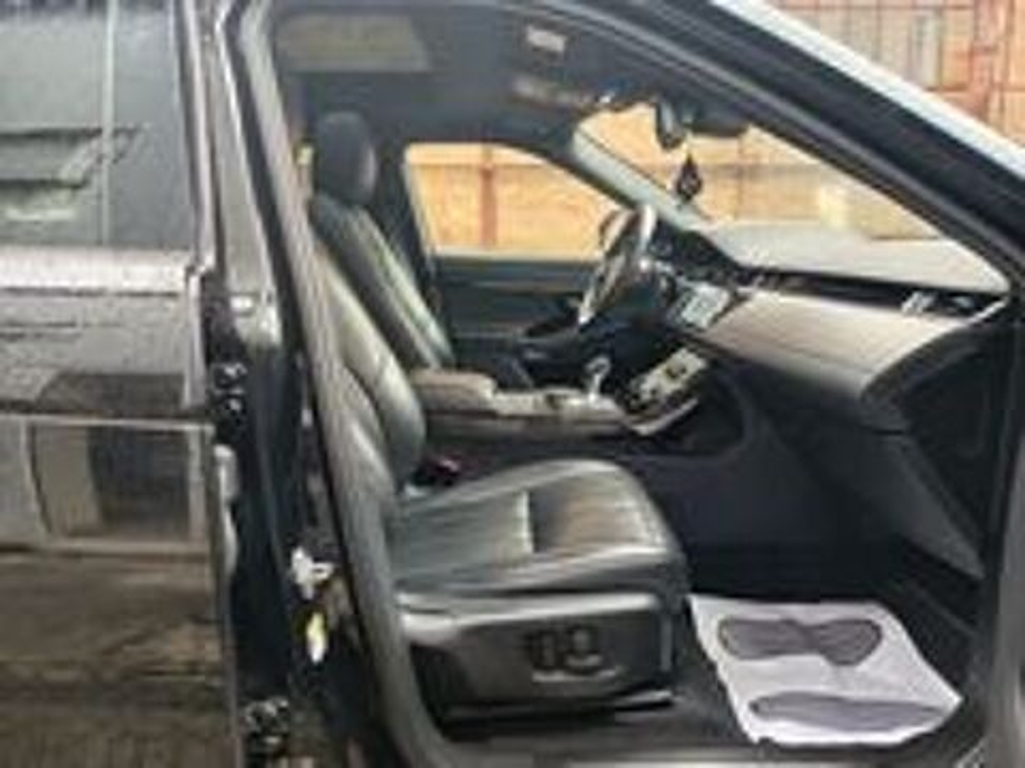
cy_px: 384
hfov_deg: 71.6
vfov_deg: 56.8
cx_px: 512
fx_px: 711
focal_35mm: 24
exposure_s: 1/50
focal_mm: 5.24
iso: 354
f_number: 1.7
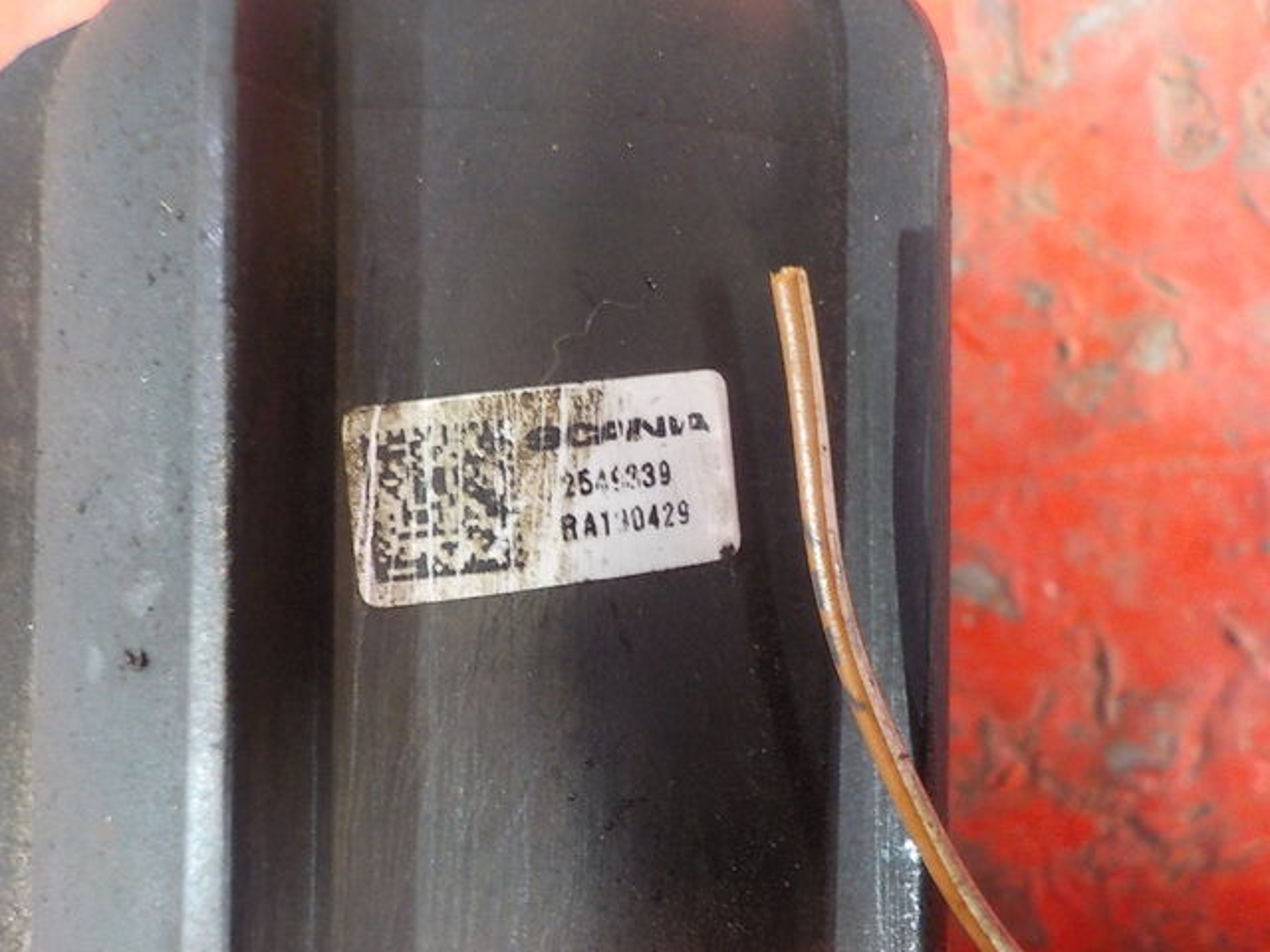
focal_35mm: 30
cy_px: 476
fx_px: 1101
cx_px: 635
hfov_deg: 60.0
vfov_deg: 46.8
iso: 400
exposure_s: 1/13
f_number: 3.3
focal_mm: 4.1
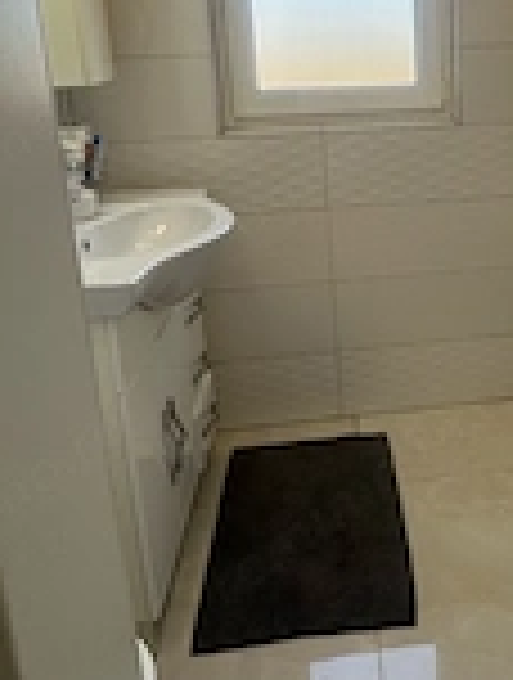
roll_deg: +0.5
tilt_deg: -12.8
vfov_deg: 48.9
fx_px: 728
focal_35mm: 37
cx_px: 436
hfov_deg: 36.9
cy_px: 207
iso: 64
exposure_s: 1/100
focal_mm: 2.22
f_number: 2.2
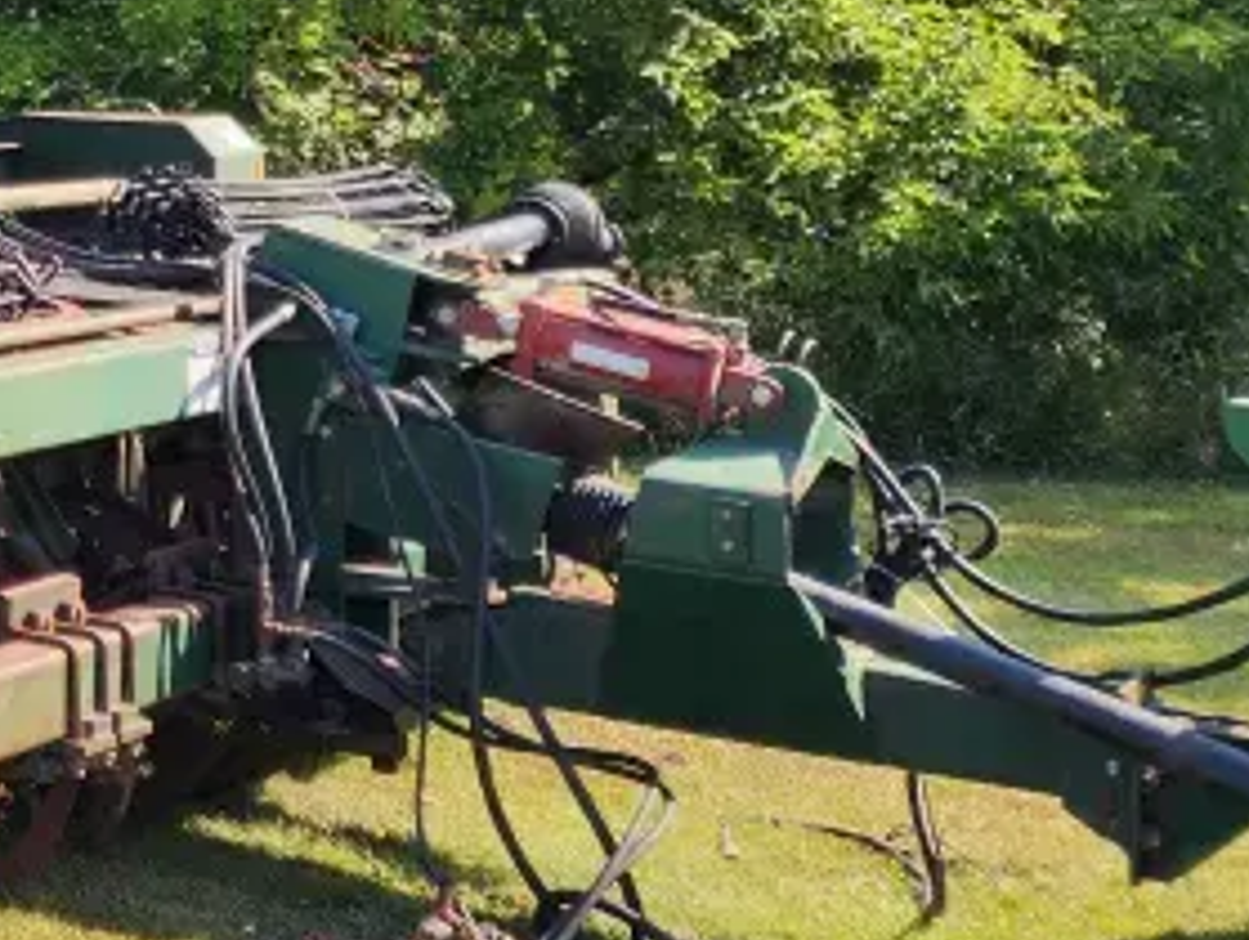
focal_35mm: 79
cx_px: -774
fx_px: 2854
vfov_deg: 17.9
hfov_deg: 20.2
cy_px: -143
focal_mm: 6.4
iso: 12
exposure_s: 1/369
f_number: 1.8
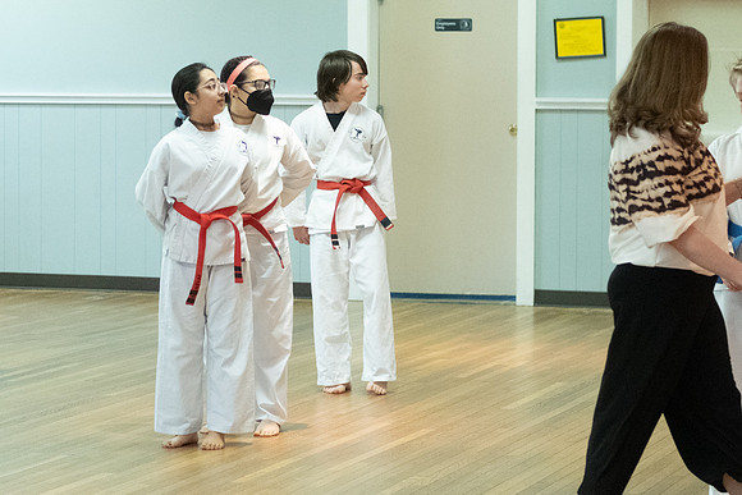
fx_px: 2884
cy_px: 215
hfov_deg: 14.7
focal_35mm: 140
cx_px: 297
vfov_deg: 9.8
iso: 3200
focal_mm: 50
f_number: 2
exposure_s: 1/500
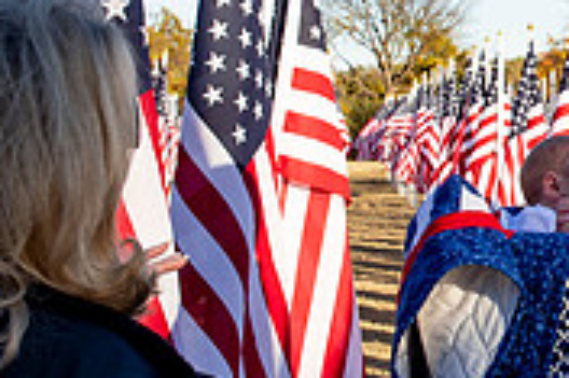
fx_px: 1721
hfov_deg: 17.6
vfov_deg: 12.5
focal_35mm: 109
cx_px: 734
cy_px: 157
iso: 100
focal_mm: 22
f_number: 8
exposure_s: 1/160
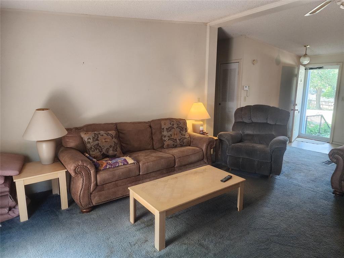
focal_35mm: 23
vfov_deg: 58.9
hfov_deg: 73.9
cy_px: 129
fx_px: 229
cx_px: 172
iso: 500
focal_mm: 6.4
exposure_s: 1/120
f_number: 1.8
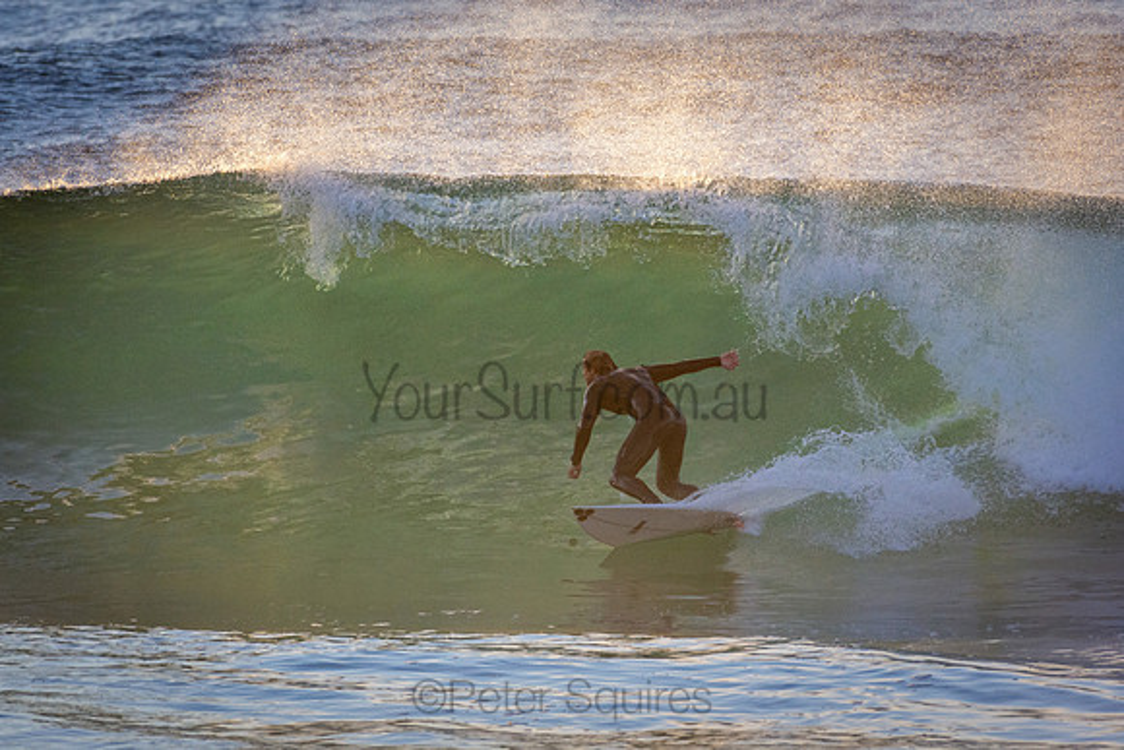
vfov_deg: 1.8
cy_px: 375
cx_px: 562
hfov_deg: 2.7
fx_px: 23421
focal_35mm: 750
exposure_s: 1/2000
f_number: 5.6
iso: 1100
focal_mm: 500
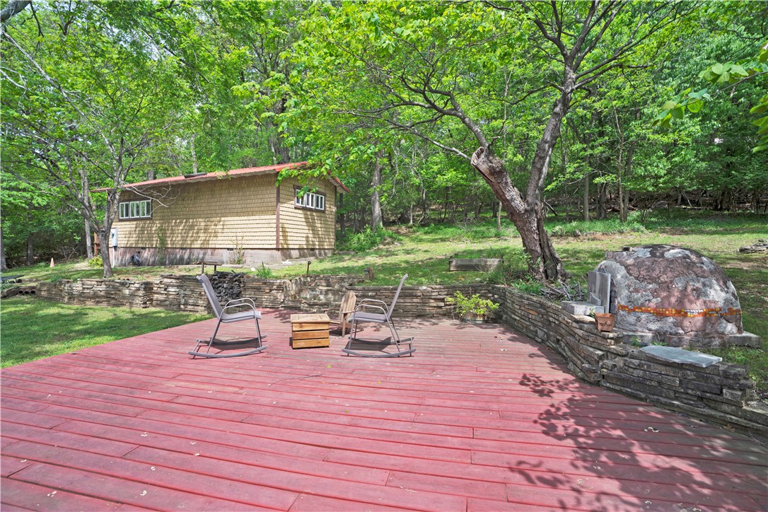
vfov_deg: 73.7
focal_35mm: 16
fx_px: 341
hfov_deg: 96.7
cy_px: 256
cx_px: 384
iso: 80
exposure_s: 1/50
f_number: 7.1
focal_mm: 16
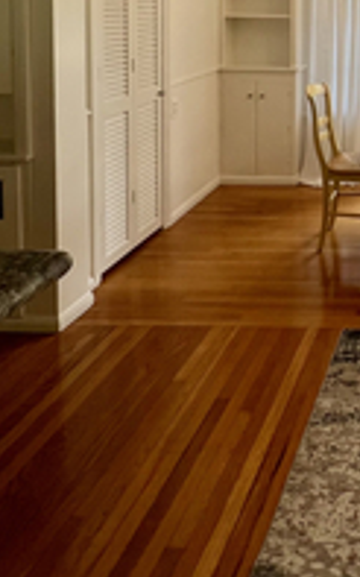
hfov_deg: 29.9
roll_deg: -1.0
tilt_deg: -3.2
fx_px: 550
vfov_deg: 47.5
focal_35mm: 35
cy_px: 21
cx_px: 452
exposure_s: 1/99
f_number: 1.8
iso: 40
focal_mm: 1.57
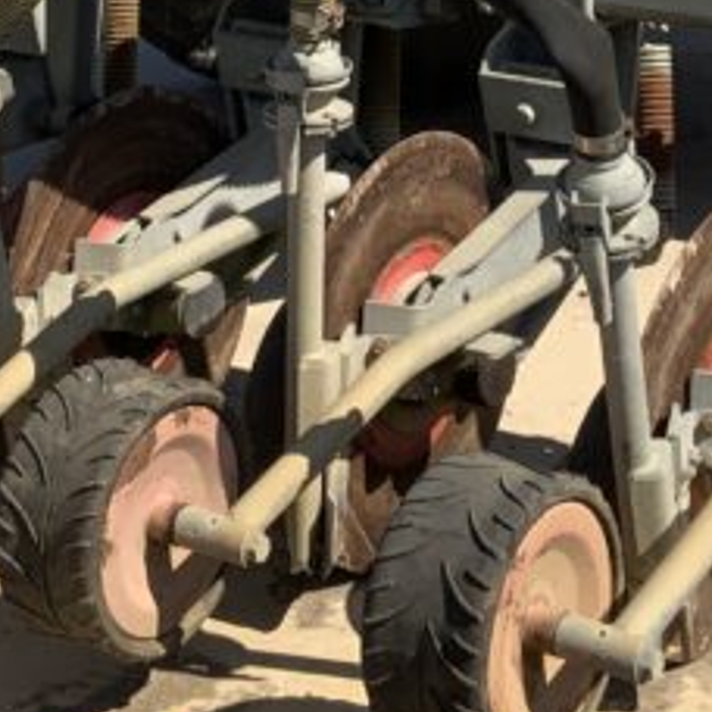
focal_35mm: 115
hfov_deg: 15.2
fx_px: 2676
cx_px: 340
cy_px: -194
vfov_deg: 14.6
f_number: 1.8
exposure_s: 1/2227
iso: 20
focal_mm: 3
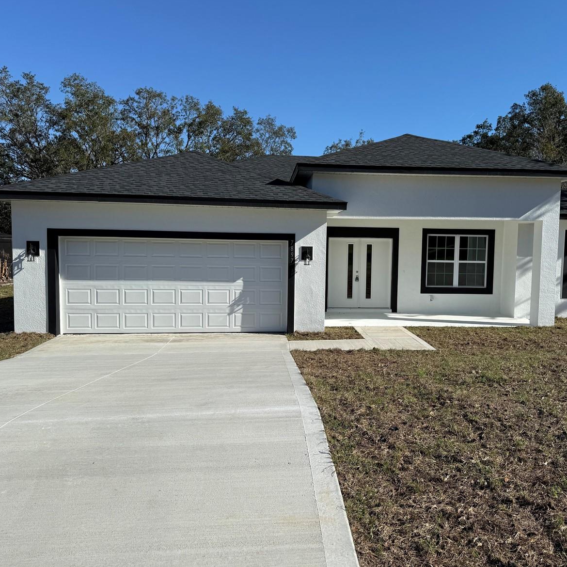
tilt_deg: -3.0
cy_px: 282
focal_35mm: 29
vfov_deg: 55.6
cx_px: 334
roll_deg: -0.8
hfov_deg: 55.3
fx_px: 537
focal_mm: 6.76
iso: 80
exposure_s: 1/6711
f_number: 1.78
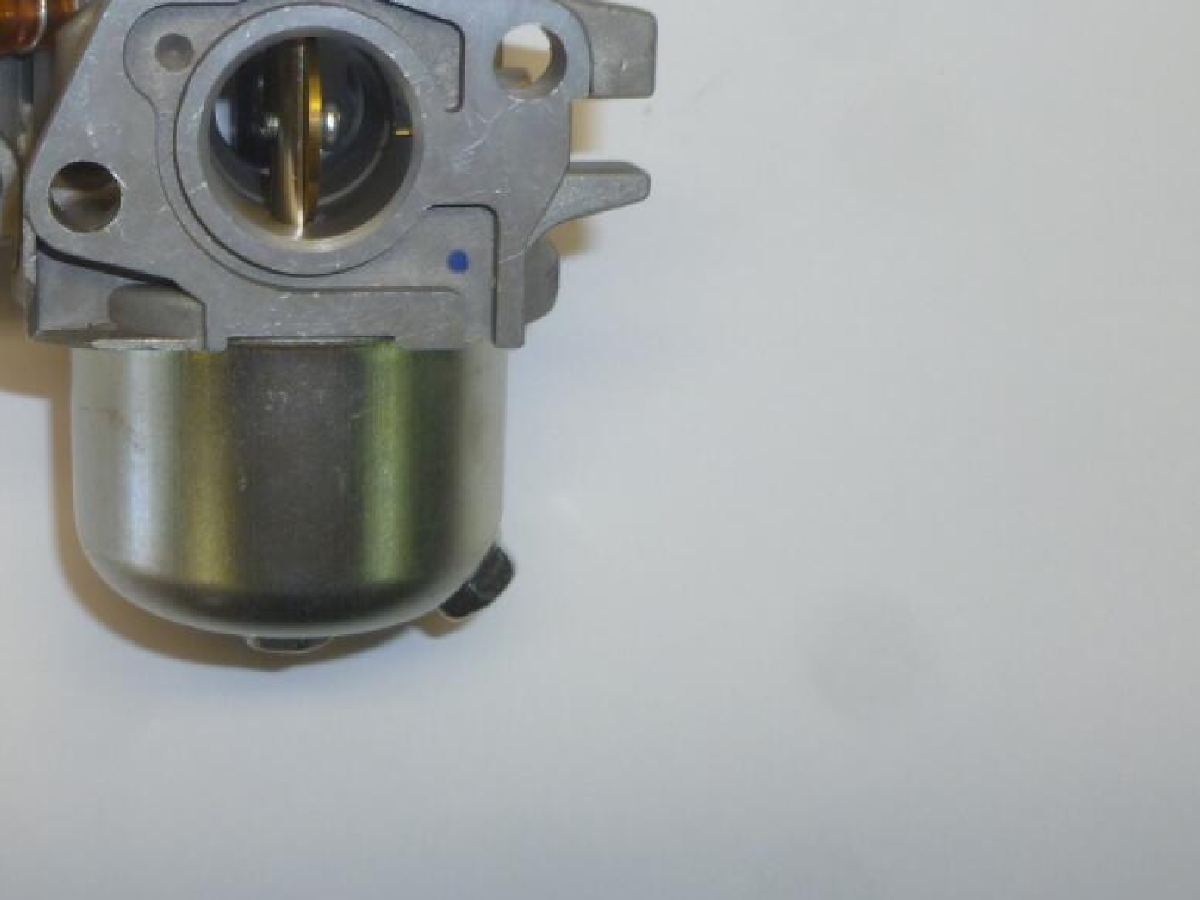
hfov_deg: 32.0
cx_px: 173
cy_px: 348
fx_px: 2011
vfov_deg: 25.2
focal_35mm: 58
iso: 100
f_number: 3.3
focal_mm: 5
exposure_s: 1/30
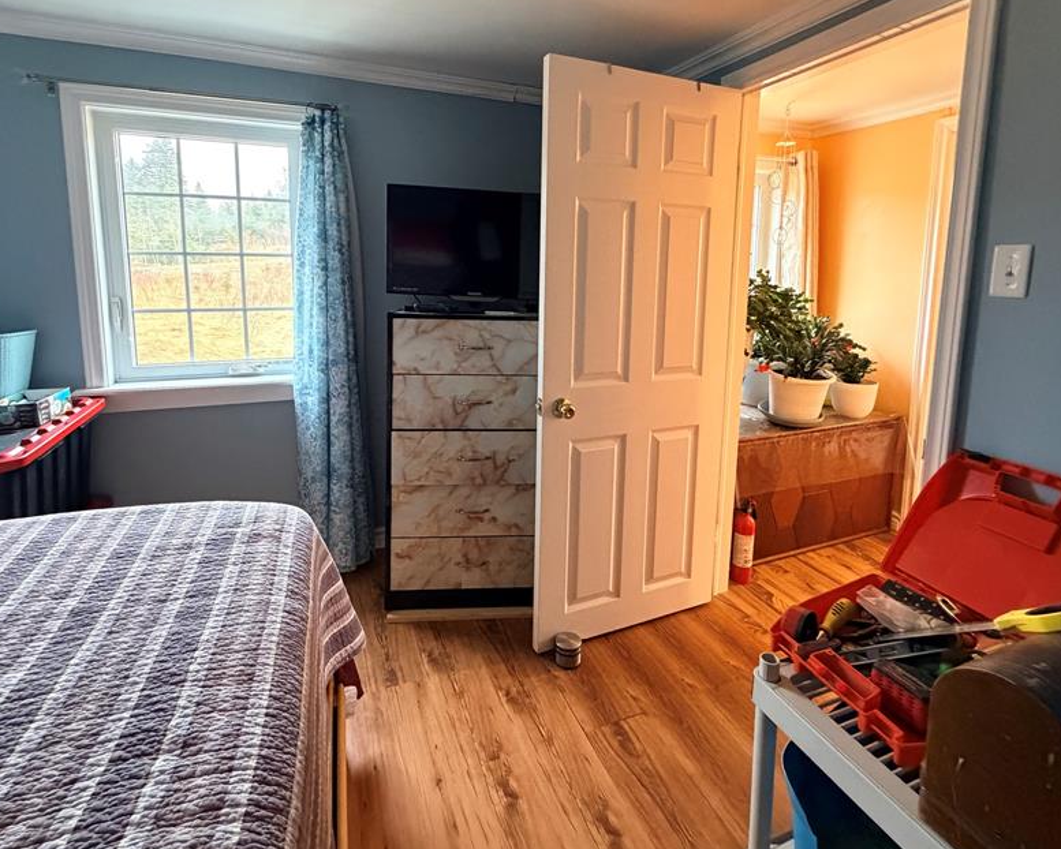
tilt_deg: -6.5
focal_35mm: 18
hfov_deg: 86.4
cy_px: 339
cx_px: 524
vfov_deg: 73.0
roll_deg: -0.1
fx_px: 565
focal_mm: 2.22
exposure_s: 1/60
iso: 800
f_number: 2.2
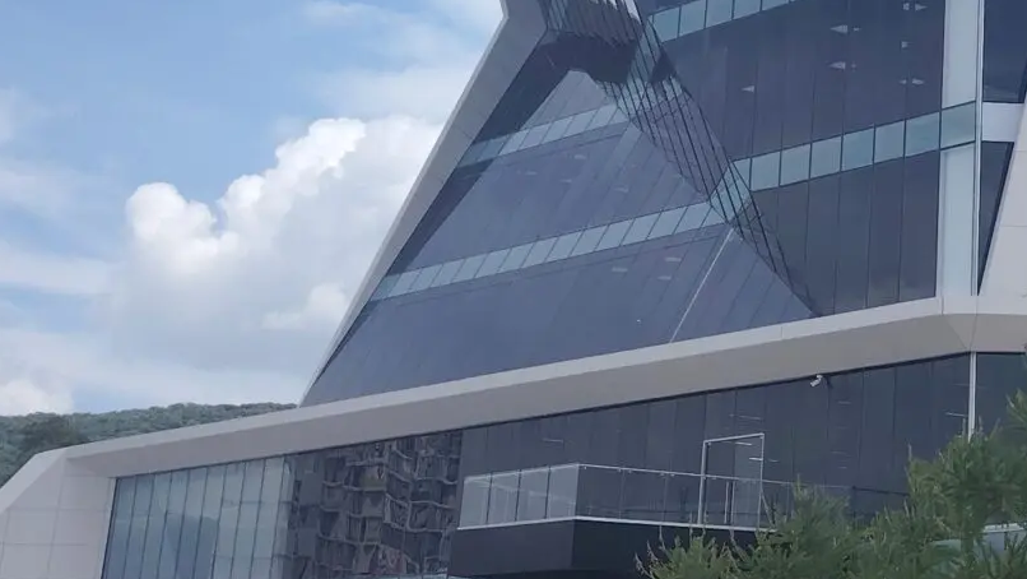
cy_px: -184
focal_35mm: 83
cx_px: 1086
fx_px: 2261
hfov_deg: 24.2
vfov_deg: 14.0
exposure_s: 1/964
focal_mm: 5.25
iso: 100
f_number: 1.75
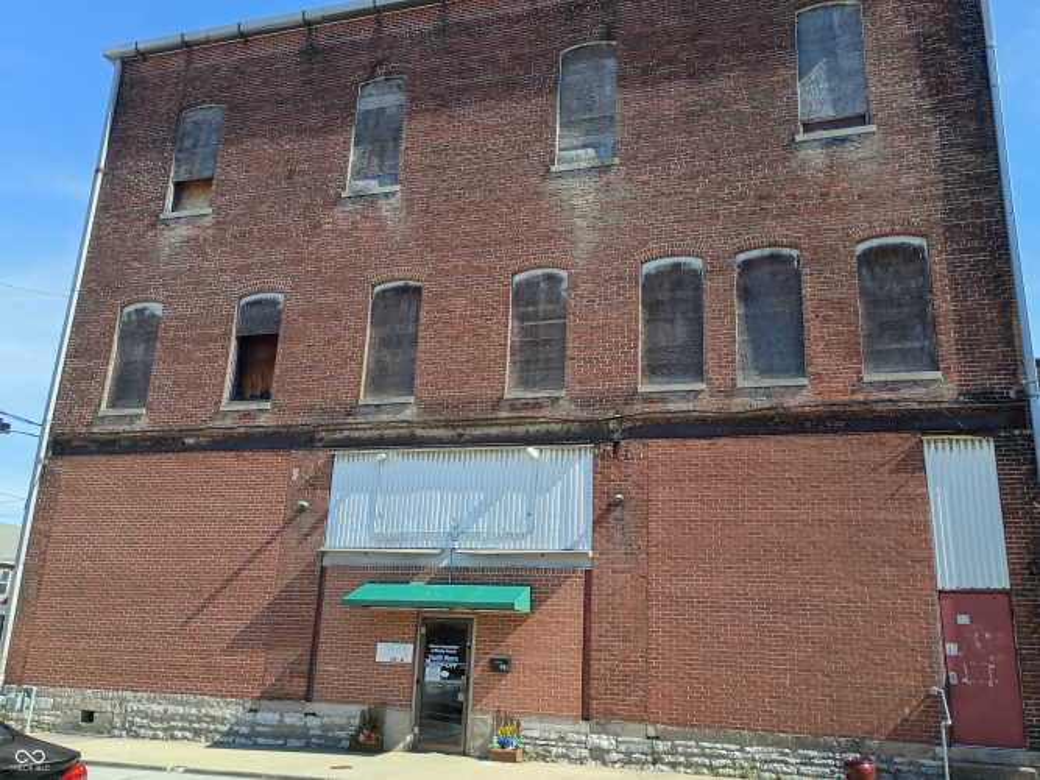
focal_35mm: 29
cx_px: 520
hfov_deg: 61.7
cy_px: 390
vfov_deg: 48.2
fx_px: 871
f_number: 1.8
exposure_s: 1/453
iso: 100
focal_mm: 4.27
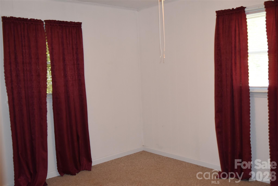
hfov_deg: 51.3
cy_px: 93
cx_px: 139
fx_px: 290
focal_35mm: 38
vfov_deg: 35.5
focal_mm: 25
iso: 1400
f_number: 4
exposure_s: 1/60
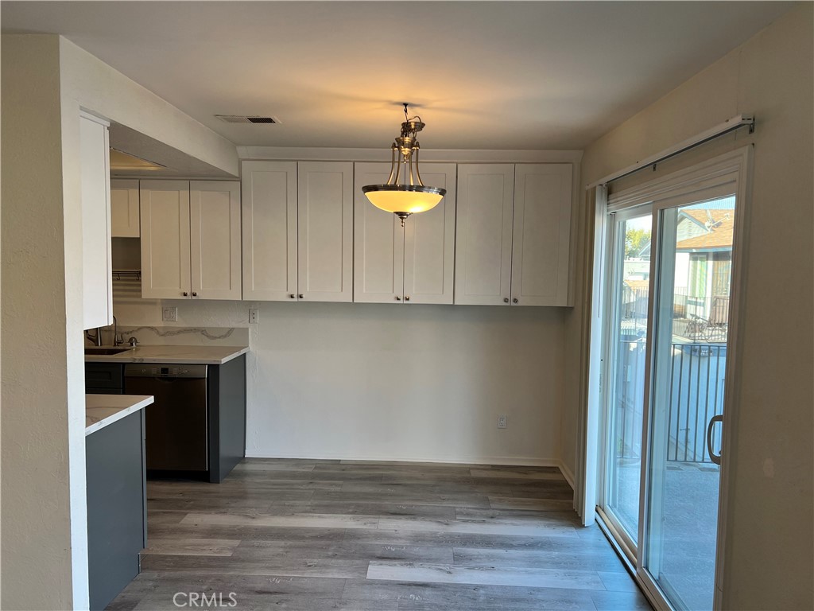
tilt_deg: -4.4
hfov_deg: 67.3
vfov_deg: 53.1
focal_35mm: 26
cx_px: 407
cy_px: 306
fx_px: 611
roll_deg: -1.0
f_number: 1.5
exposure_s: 1/120
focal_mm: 5.7
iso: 50
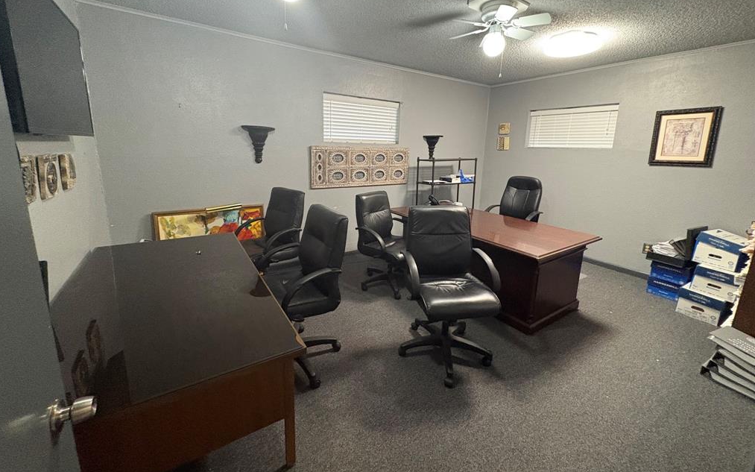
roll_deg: -1.6
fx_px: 309
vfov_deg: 74.4
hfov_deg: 101.5
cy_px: 205
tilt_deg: -11.8
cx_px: 375
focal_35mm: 15
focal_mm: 2.22
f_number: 2.2
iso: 640
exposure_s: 1/40
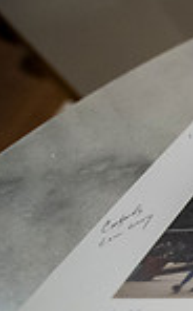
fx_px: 473
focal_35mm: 56
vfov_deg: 35.8
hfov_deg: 10.9
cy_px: 217
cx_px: 604
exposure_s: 1/200
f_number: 2.8
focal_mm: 14
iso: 2000
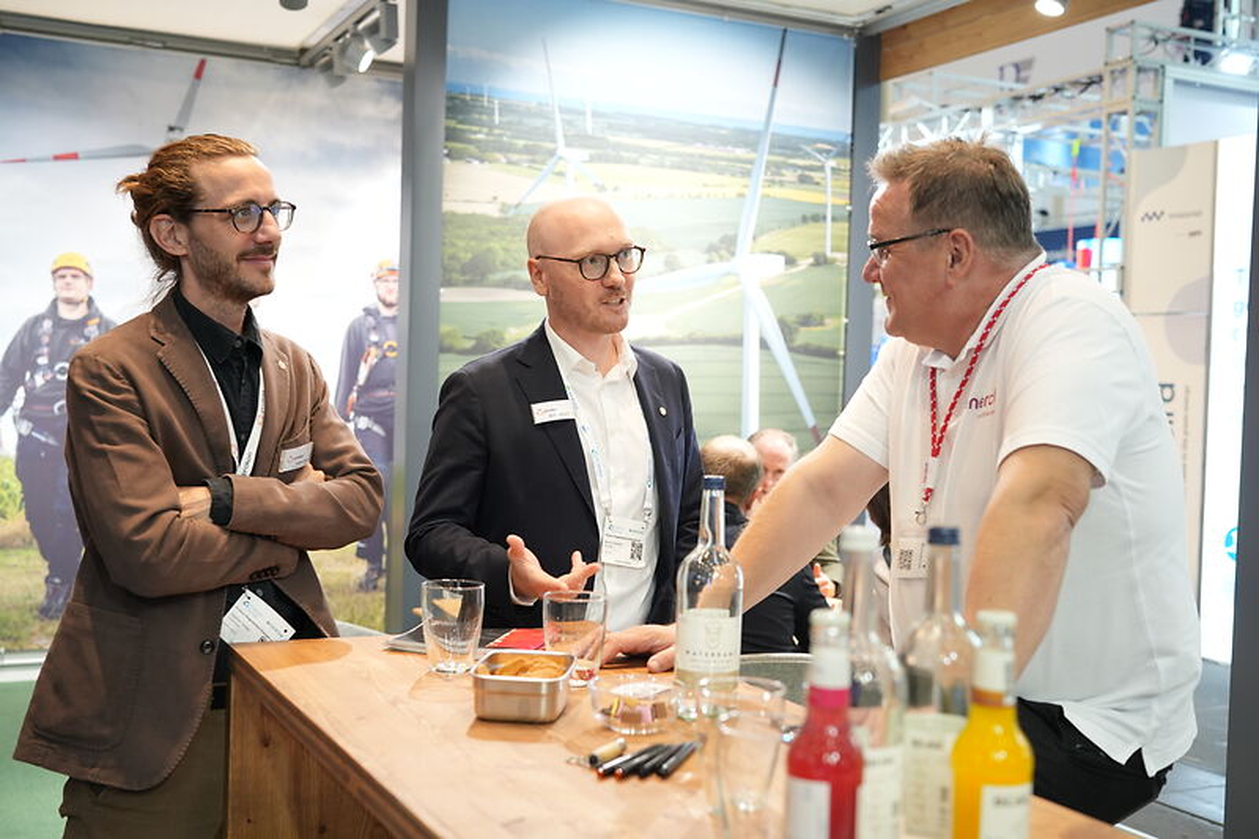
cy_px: 420
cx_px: 630
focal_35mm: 40
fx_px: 1399
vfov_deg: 33.4
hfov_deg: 48.5
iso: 1250
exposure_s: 1/125
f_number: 3.5
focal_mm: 40
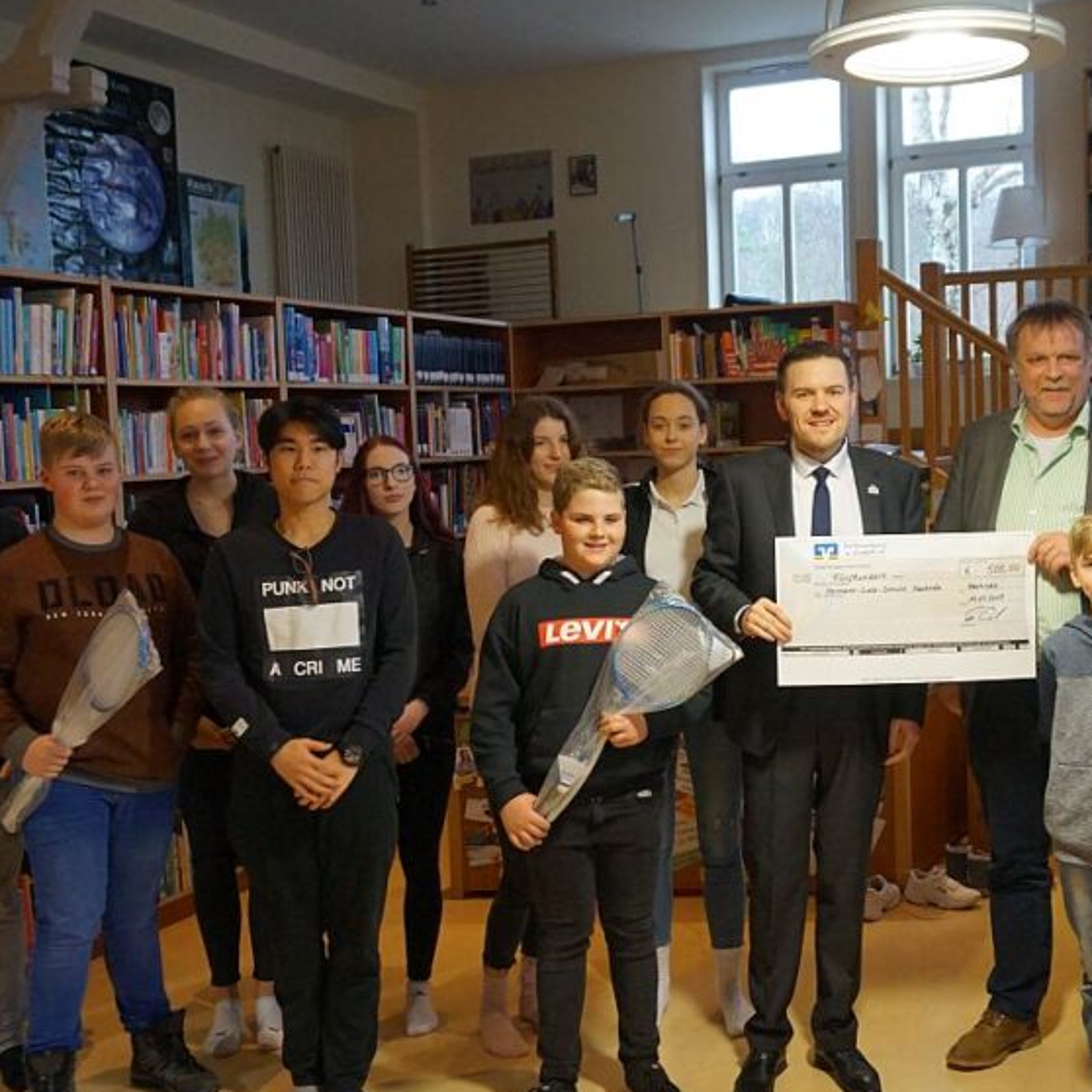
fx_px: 1420
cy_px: 553
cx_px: 730
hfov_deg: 41.5
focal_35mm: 40
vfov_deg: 42.1
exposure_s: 1/160
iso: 2000
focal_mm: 17
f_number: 4
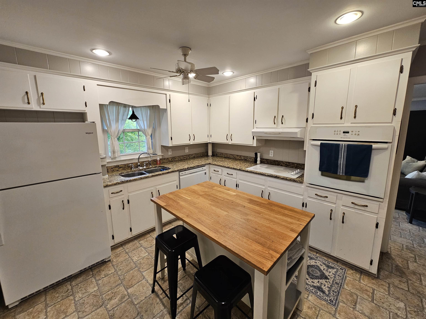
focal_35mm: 13
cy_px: 160
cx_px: 213
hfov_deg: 106.2
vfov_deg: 89.9
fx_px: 160
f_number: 2.2
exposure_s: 1/60
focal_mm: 2.2
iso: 200
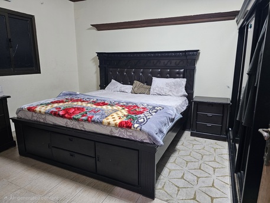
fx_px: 179
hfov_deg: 73.9
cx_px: 135
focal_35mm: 23
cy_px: 102
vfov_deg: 58.9
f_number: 1.7
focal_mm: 6.3
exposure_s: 1/30
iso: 640
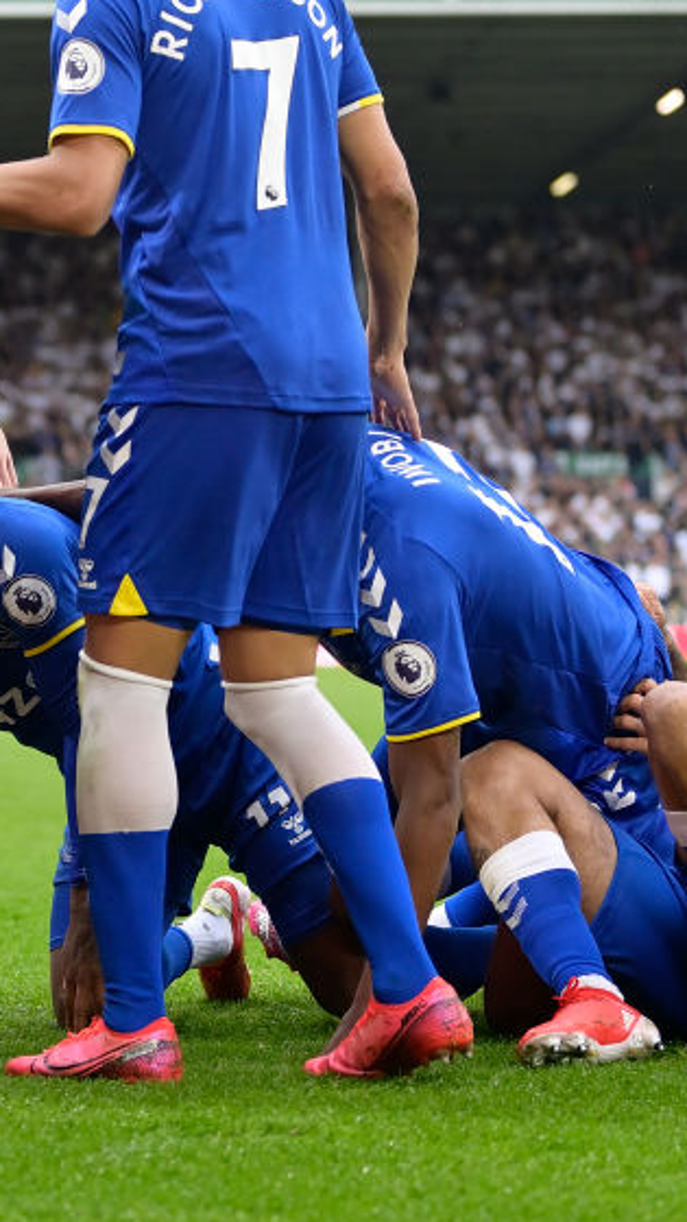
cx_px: 113
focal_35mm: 134
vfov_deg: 16.0
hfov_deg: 9.0
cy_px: 494
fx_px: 4340
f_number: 2.8
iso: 1000
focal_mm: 70
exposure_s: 1/1600
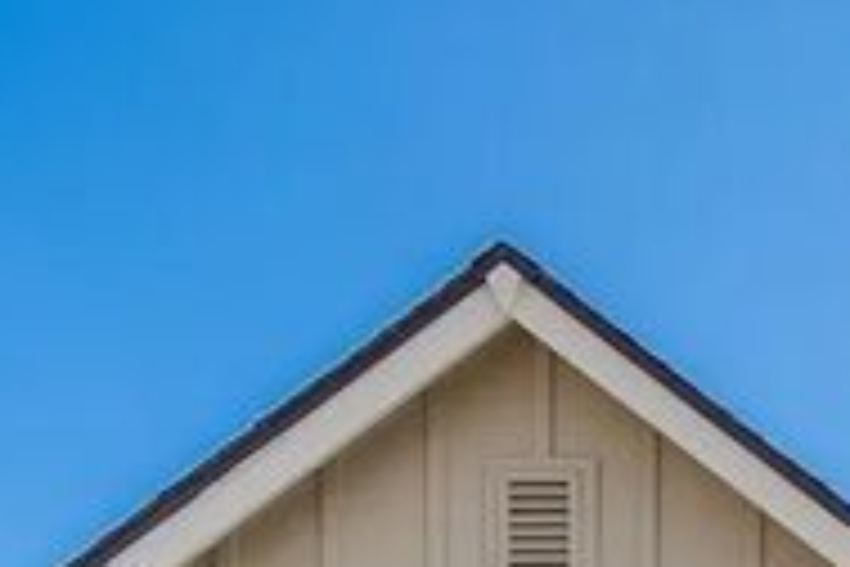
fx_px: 1535
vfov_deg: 15.5
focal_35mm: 65
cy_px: 1210
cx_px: 1345
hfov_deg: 23.4
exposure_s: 1/160
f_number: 7.1
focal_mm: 12
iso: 80
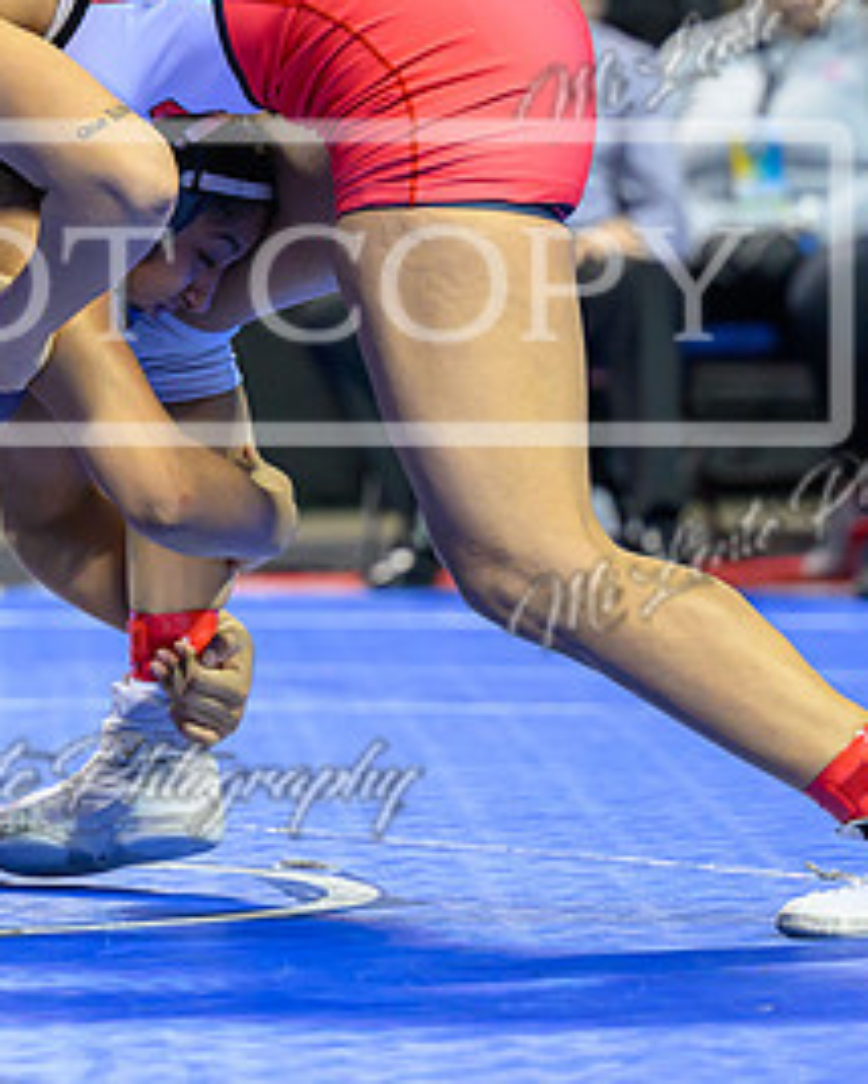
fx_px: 9206
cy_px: 404
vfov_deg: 6.7
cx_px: -19
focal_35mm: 287
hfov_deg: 5.4
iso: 2500
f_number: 2.8
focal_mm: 110
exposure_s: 1/800
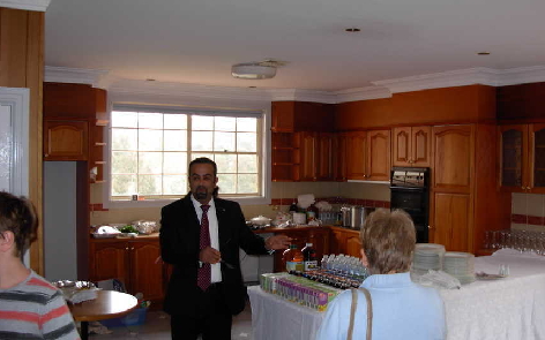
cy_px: 172
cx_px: 274
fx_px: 609
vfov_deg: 31.2
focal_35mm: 41
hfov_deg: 48.2
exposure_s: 1/60.4
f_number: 2.9
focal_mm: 6.3
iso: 79
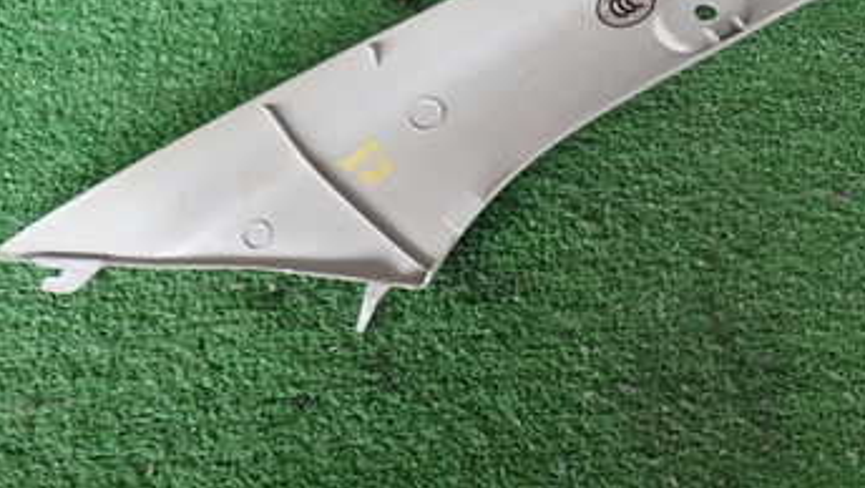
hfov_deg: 35.6
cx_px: 669
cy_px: -8
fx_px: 1308
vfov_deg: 20.4
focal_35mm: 57
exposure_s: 1/50
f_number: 2.3
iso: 200
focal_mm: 5.4
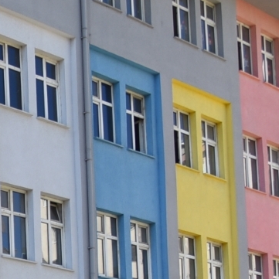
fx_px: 967
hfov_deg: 13.6
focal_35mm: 106
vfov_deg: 15.6
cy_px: 371
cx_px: -309
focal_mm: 24
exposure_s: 1/1250
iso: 320
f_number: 4
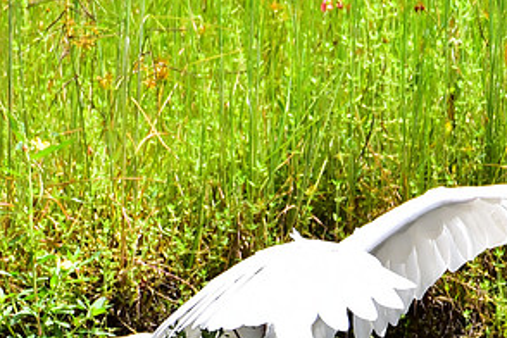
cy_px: 312
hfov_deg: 2.1
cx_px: 357
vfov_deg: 1.4
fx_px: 13871
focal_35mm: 985
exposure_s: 1/2000
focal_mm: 500
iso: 400
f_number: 5.6
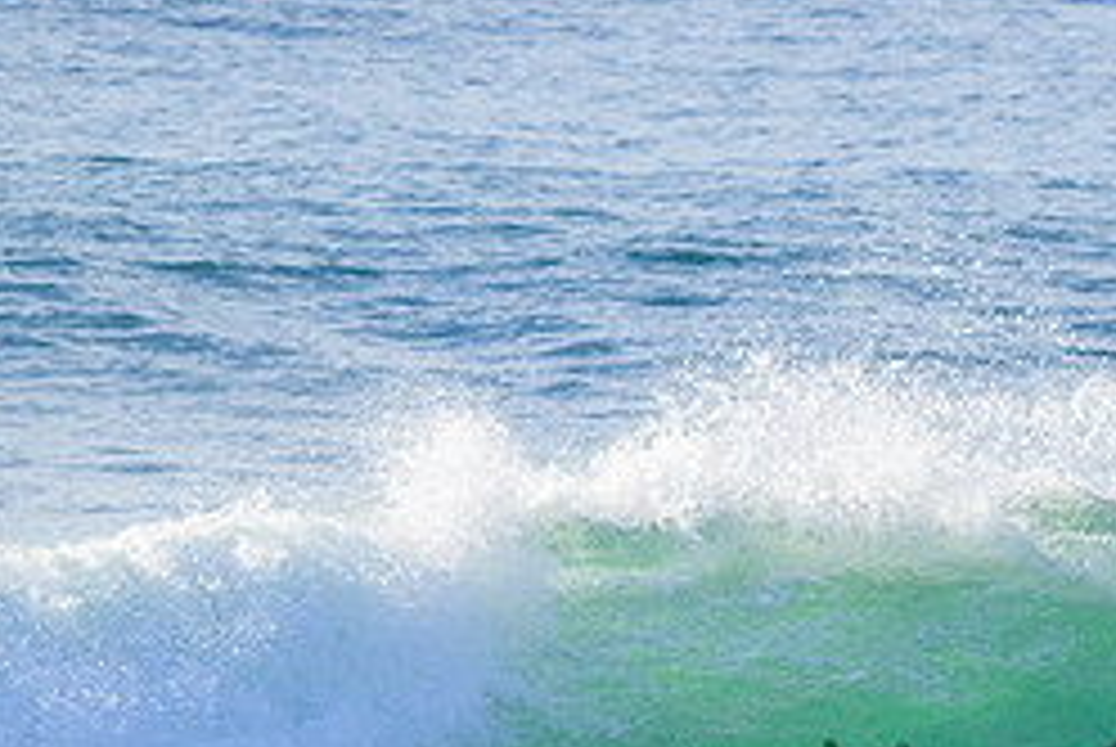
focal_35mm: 1074
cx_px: 1287
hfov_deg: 1.9
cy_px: 772
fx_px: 33333
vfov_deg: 1.3
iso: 1000
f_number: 10
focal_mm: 460
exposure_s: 1/2000
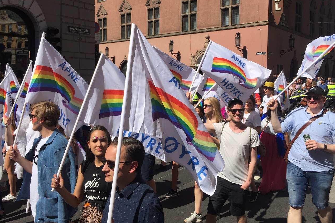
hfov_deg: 60.3
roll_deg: -1.5
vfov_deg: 42.2
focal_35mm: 31
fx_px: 288
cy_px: 96
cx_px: 165
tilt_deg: -4.2
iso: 32
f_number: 2.2
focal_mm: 4.15
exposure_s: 1/3049
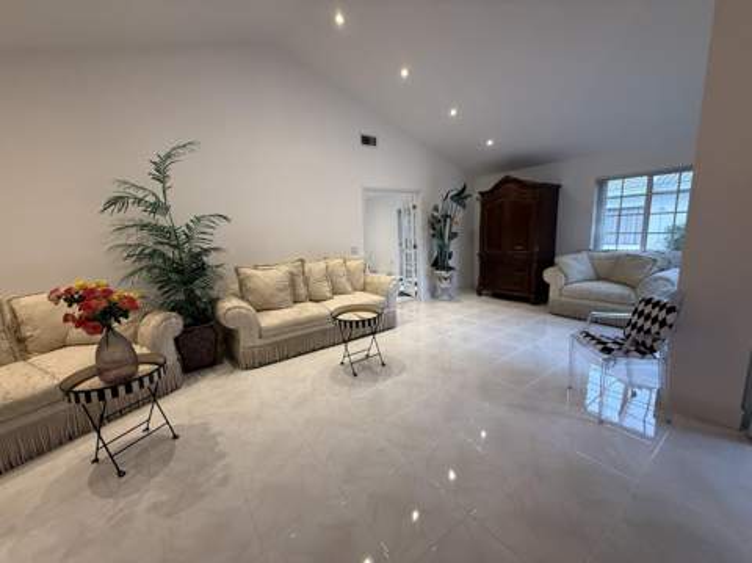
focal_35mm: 14
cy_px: 282
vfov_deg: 85.6
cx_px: 376
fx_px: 304
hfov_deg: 102.1
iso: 200
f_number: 2.2
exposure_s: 1/107
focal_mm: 2.22
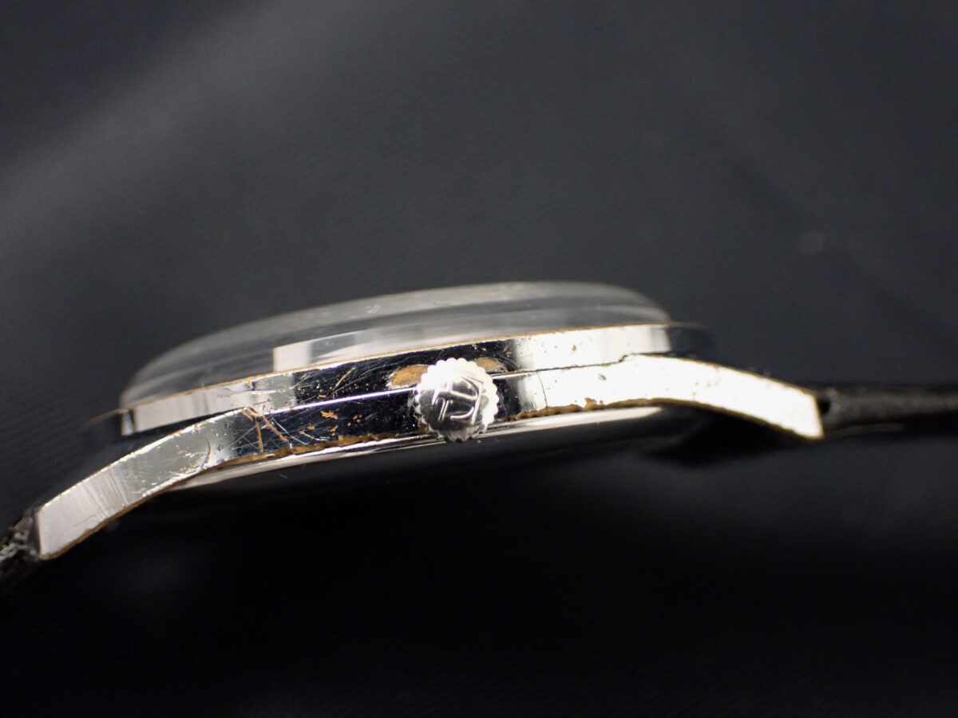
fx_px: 1605
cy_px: 359
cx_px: 479
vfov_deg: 25.2
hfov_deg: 33.2
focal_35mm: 58
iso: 800
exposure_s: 1/60
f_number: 3.5
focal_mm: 10.35
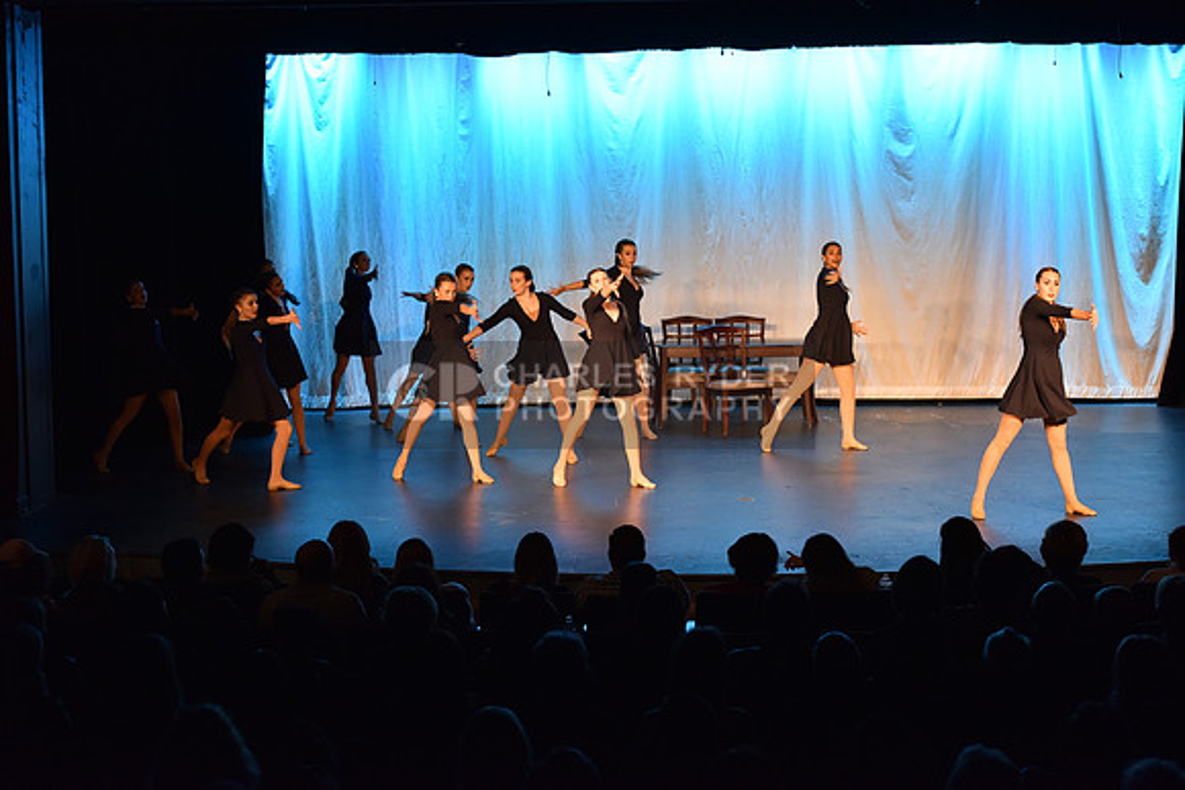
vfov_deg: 19.5
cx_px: 592
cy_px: 395
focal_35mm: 70
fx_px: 2305
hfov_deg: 28.8
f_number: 4
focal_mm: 70
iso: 2000
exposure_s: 1/125
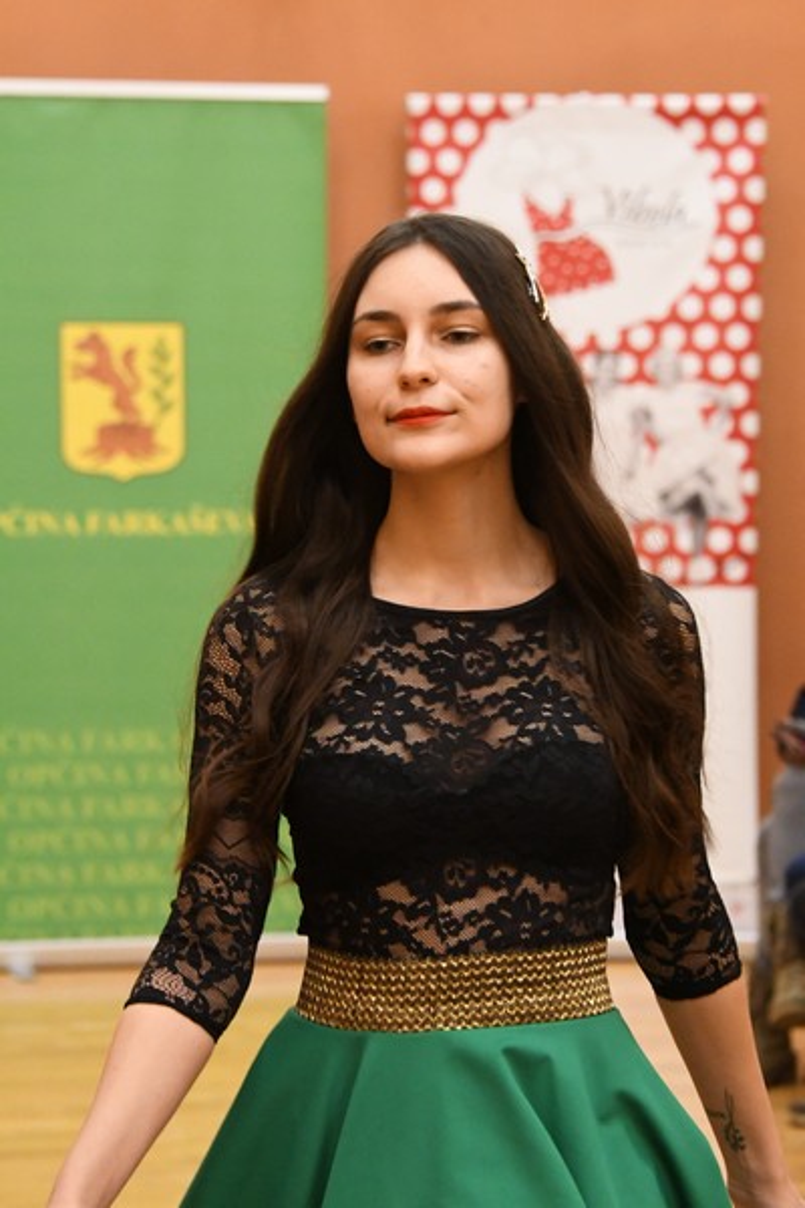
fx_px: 5031
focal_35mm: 150
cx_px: 402
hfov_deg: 9.1
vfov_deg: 13.7
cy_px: 604
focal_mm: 100
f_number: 5.3
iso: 8000
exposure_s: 1/100
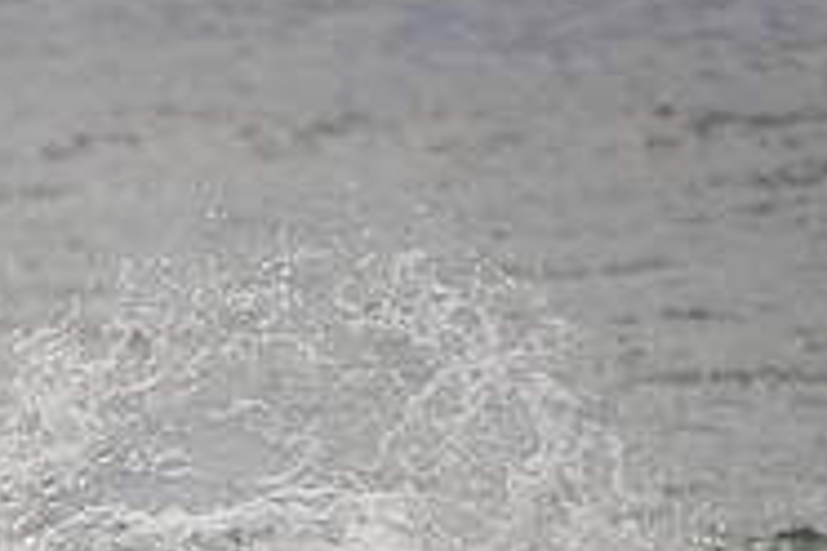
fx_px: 30160
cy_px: 758
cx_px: -227
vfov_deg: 1.0
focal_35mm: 1313
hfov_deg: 1.6
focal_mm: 420
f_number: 5.6
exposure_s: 1/320
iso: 140
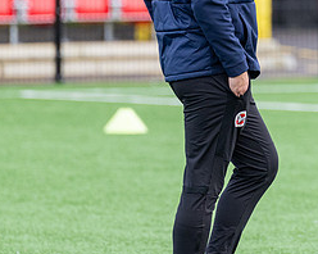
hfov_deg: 2.3
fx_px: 7871
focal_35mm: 837
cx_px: 279
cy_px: 29
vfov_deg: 1.8
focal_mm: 280
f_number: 4
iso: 800
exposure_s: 1/1250
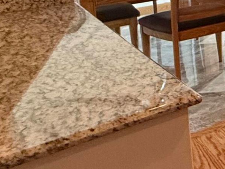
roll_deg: -0.4
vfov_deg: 19.6
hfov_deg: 16.3
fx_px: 442
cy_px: -62
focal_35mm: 68
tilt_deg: -6.6
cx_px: 508
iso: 400
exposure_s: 1/60
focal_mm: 2.22
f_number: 2.2
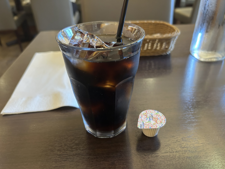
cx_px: 112
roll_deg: +1.6
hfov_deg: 67.3
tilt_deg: -33.5
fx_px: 169
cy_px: 84
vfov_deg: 53.1
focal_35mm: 26
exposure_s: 1/50
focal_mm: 5.7
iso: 250
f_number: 1.5
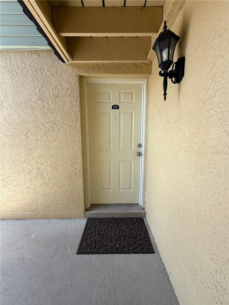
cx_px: 114
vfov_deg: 102.1
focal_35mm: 14
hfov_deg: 85.7
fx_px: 123
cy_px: 152
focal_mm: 2.22
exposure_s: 1/179
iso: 40
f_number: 2.2
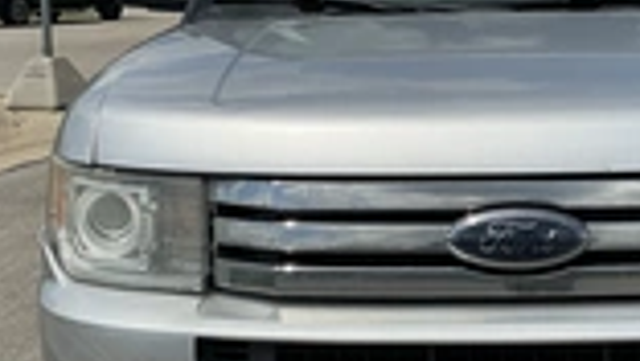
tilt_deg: -3.2
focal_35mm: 78
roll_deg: -1.1
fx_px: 1325
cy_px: 152
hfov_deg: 26.6
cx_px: 517
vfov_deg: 15.5
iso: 25
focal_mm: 3
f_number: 1.8
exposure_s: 1/3125
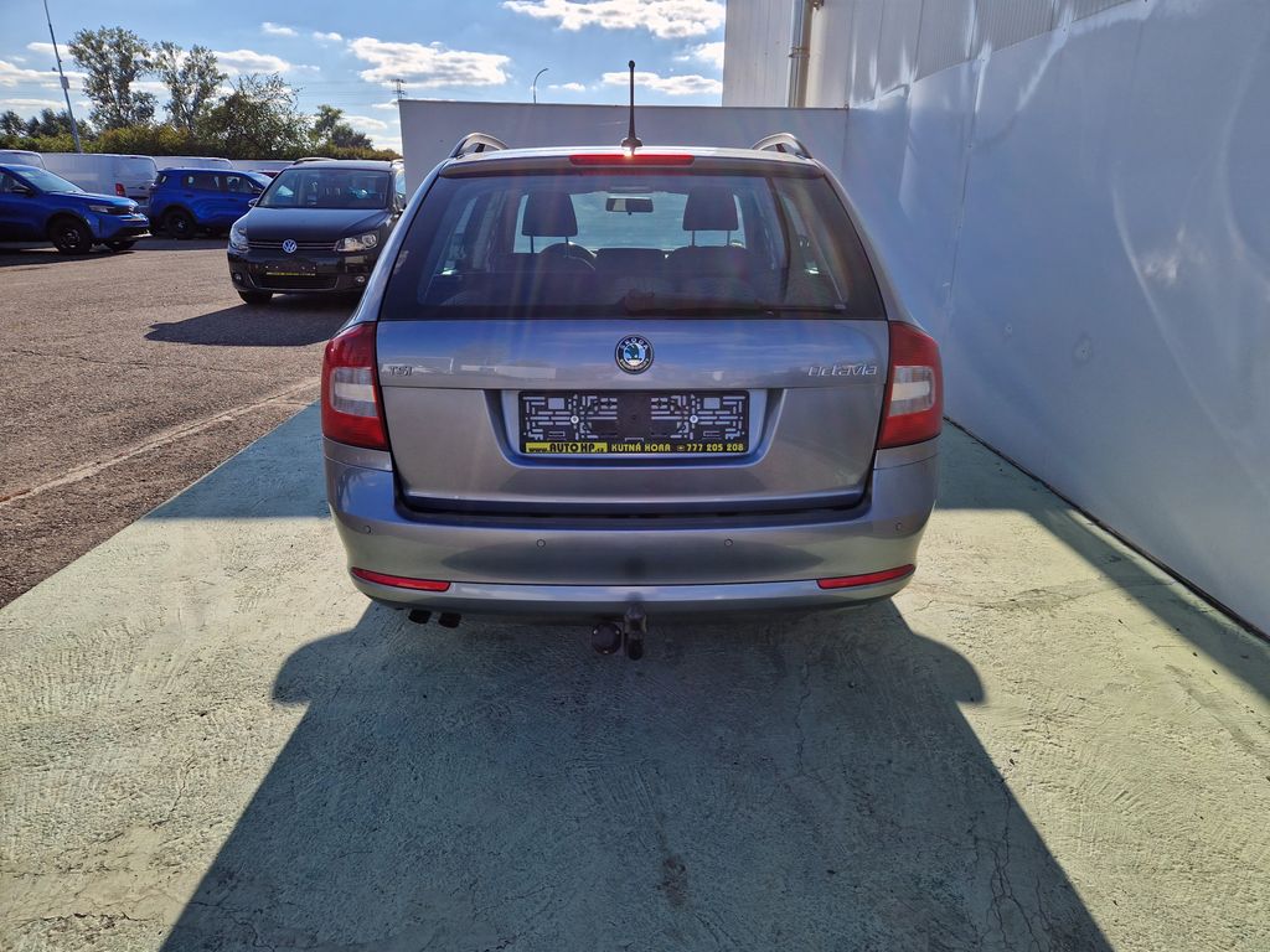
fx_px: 844
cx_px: 635
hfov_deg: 73.9
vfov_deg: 58.9
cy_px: 476
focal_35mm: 23
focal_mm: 5.4
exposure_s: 1/1544
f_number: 1.8
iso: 50
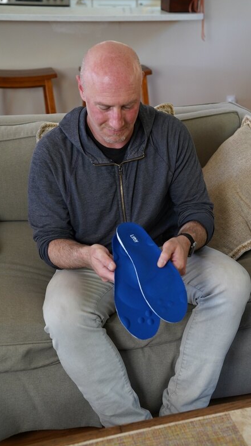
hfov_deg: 23.9
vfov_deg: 41.3
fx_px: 592
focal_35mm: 50
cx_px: 148
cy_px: 220
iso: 1250
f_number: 4
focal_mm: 47
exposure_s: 1/200
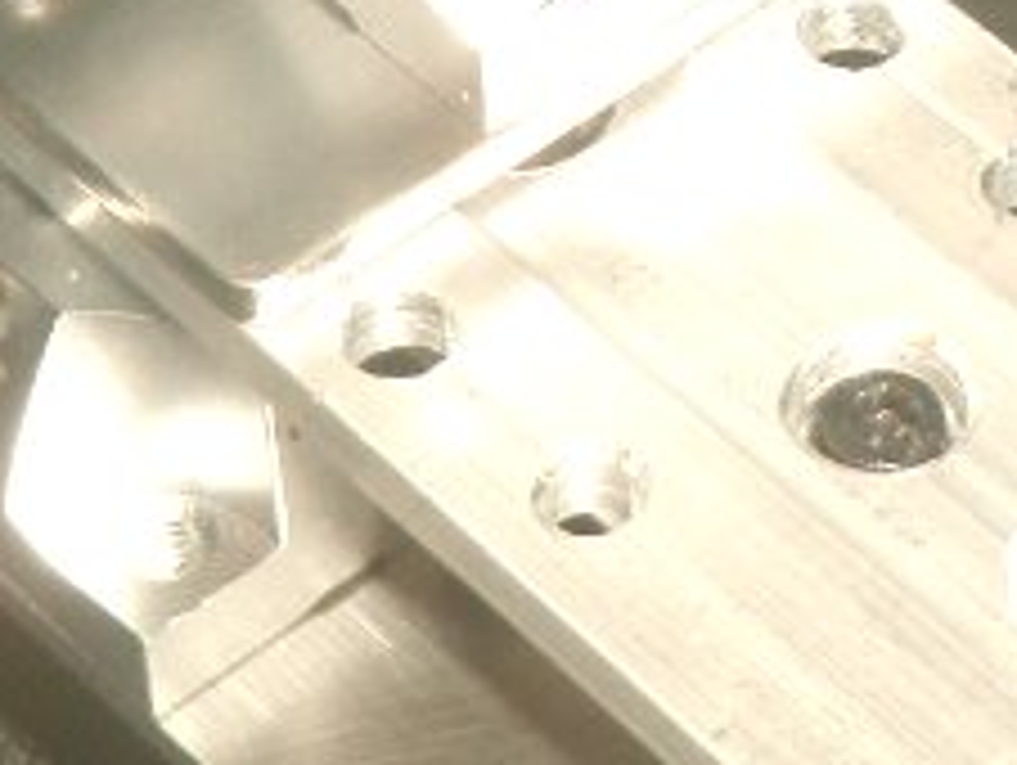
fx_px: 4794
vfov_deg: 8.9
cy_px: -315
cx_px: 1404
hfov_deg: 11.7
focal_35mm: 163
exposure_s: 1/40
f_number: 6.3
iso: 100
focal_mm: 6.53
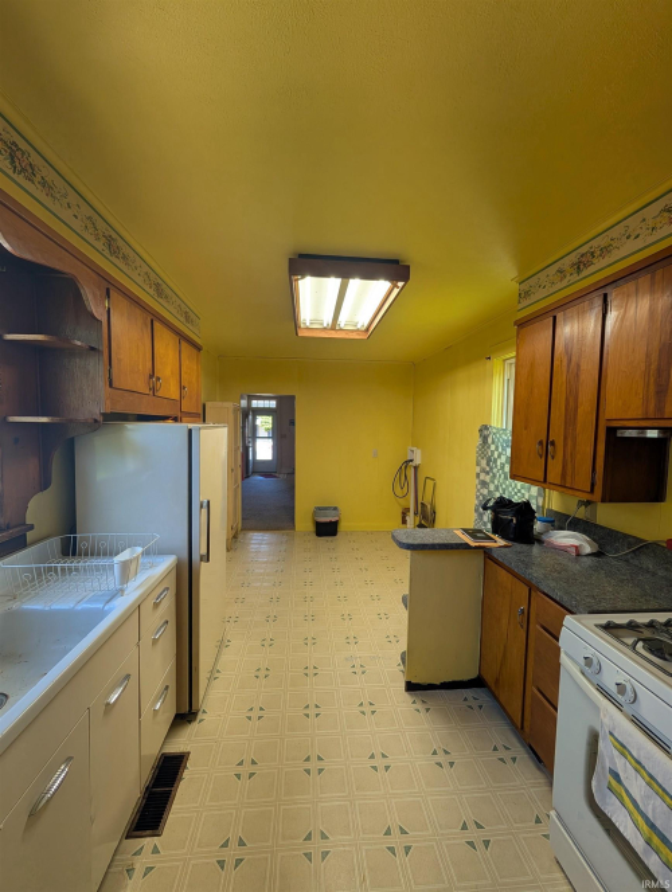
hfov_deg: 94.6
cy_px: 446
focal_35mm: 12
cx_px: 336
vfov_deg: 110.5
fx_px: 310
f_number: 1.7
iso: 61
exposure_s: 1/154
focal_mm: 2.02
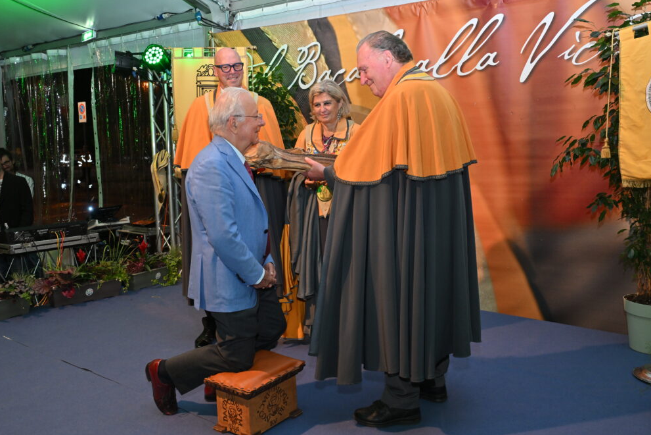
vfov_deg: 41.7
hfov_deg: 59.5
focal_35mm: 32
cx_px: 319
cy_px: 213
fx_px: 570
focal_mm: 30.5
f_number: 7.1
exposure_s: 1/60
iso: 1000
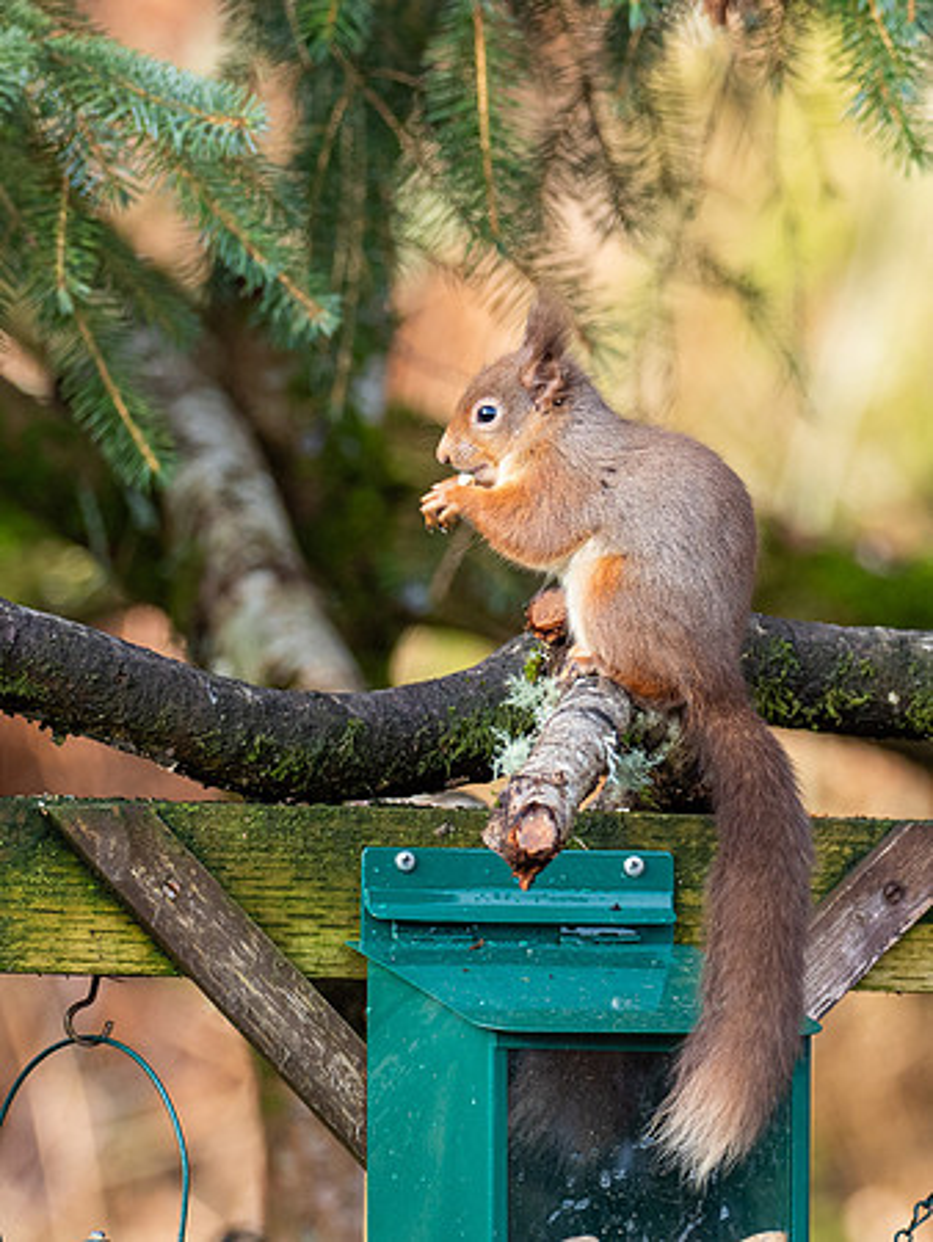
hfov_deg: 1.4
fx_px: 37889
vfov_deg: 1.9
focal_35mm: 1055
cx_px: 602
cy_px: 594
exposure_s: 1/250
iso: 400
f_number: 4
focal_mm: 300
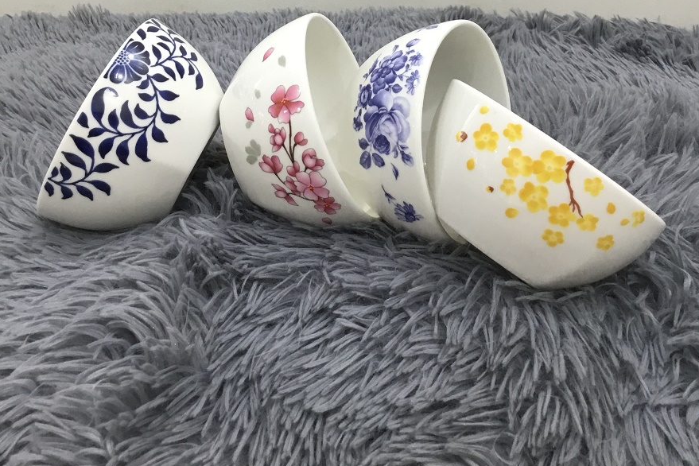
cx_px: 355
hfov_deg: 44.5
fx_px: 854
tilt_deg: -18.2
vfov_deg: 29.0
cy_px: 24
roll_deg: +0.7
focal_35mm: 44
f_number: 2.4
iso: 100
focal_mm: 3.3
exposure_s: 1/33
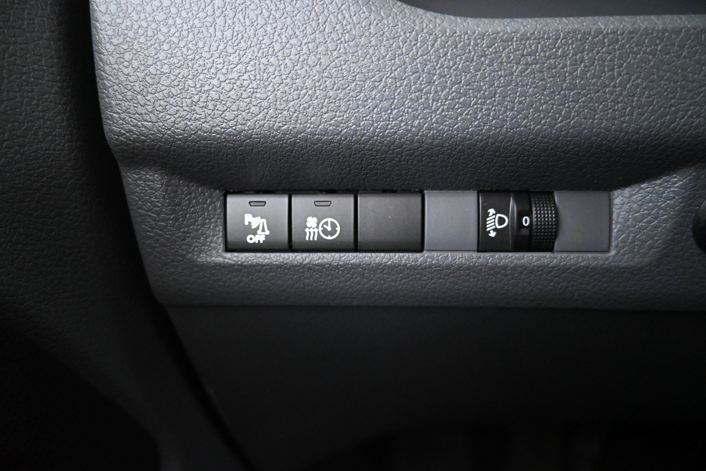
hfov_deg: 73.7
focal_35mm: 24
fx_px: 471
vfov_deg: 53.1
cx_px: 353
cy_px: 236
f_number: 3.5
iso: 5600
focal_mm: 16
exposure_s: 1/25
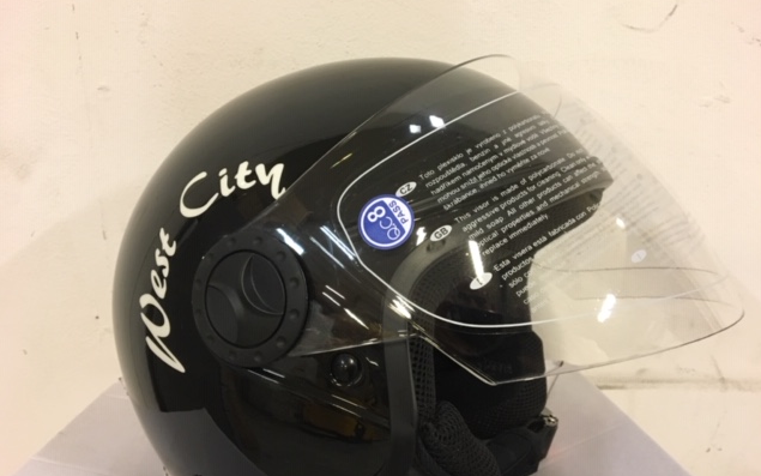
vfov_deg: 40.5
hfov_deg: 61.2
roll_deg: -2.4
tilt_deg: -23.4
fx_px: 643
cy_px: 271
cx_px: 382
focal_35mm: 31
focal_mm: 4.15
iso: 200
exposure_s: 1/20
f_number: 2.2
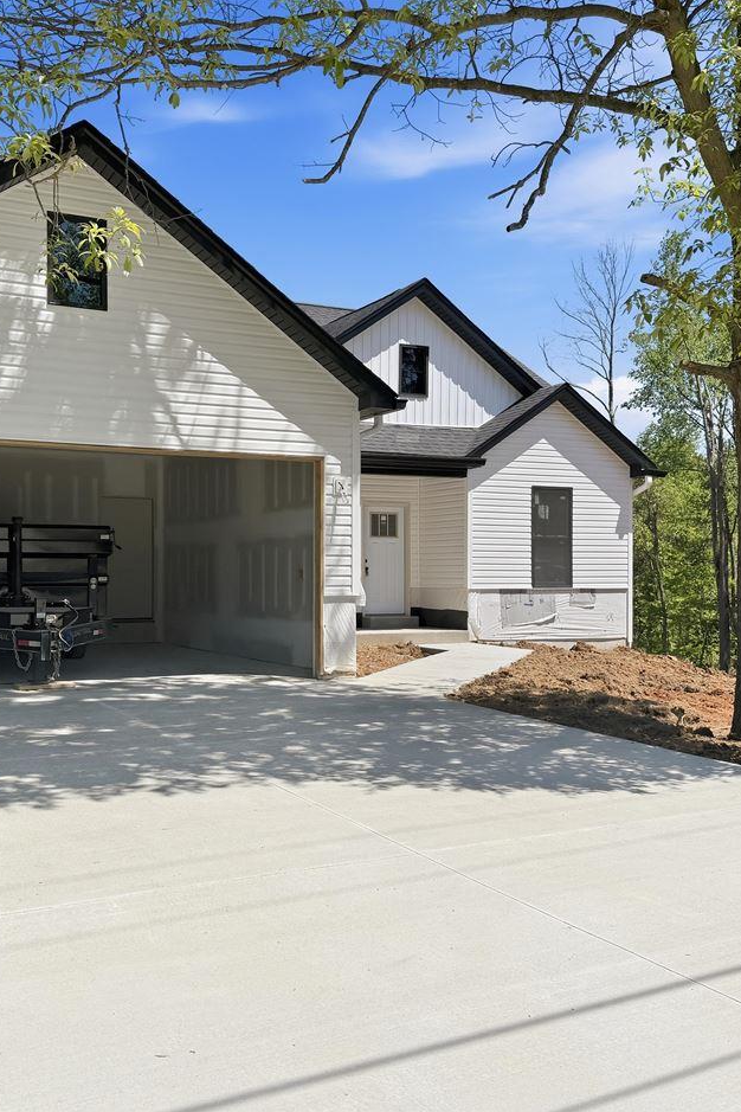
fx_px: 1050
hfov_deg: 38.6
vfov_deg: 55.8
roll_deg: -0.4
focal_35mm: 34
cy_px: 563
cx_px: 266
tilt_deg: +1.7
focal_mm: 6.8
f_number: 1.8
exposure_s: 1/8130
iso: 80
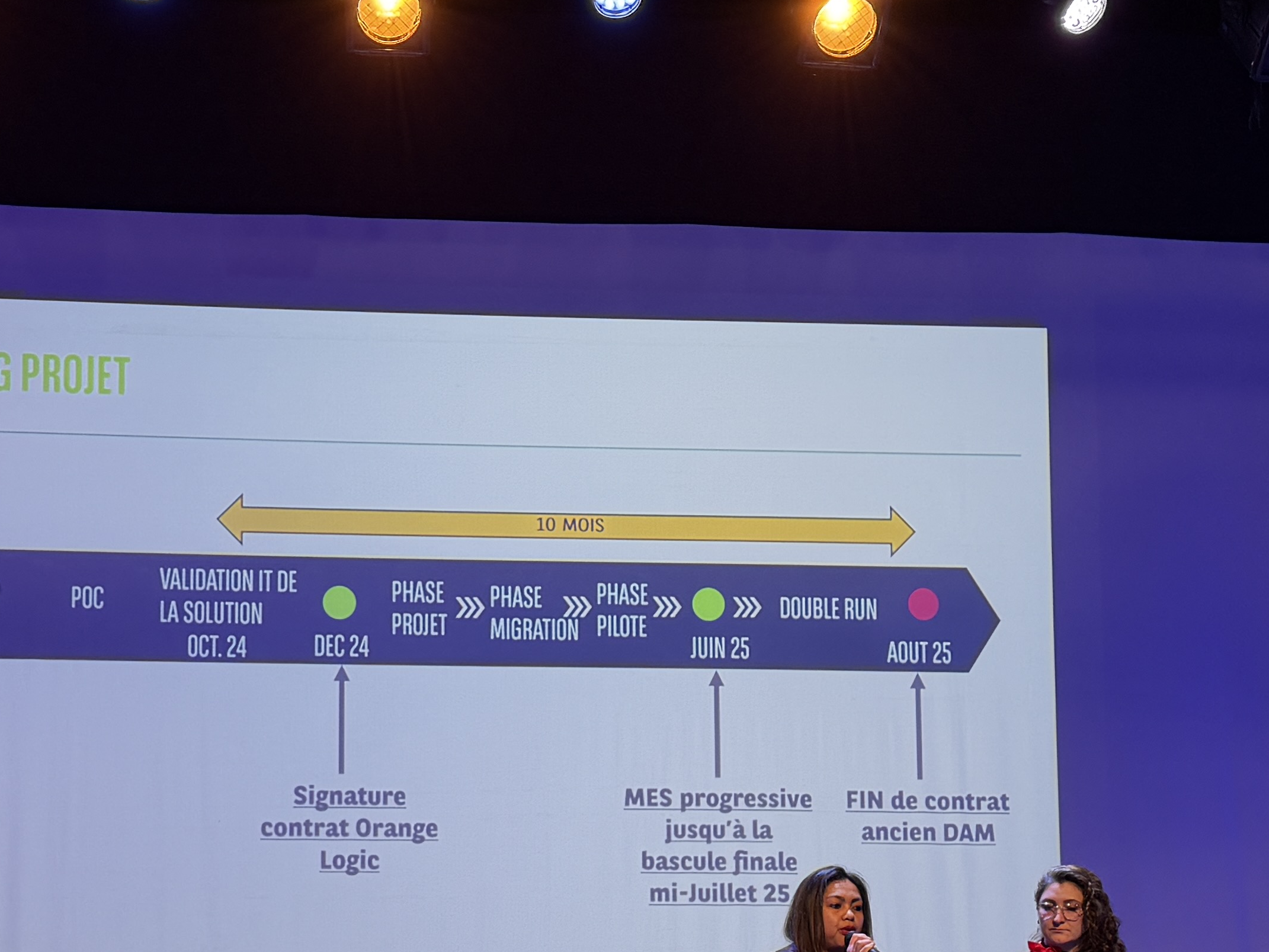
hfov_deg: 30.1
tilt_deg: +3.8
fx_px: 2346
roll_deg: +0.4
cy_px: 948
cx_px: 480
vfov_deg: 22.1
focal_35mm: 64
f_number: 1.78
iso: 125
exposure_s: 1/50
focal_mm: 6.76
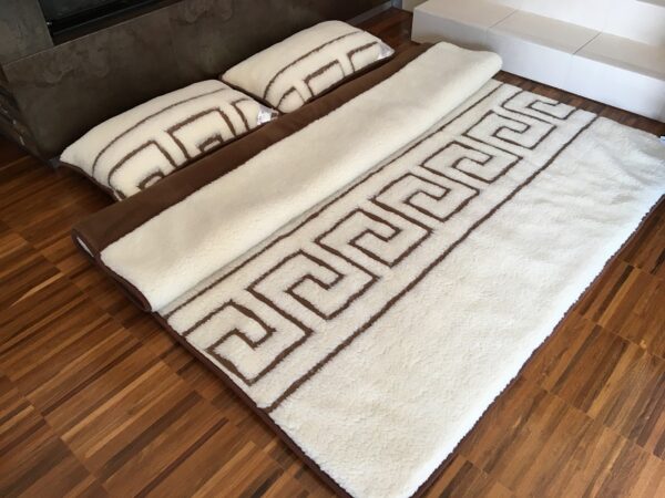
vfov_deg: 48.2
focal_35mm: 29
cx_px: 332
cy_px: 249
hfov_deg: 61.7
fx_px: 557
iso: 32
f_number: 2.2
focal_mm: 4.15
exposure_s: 1/33
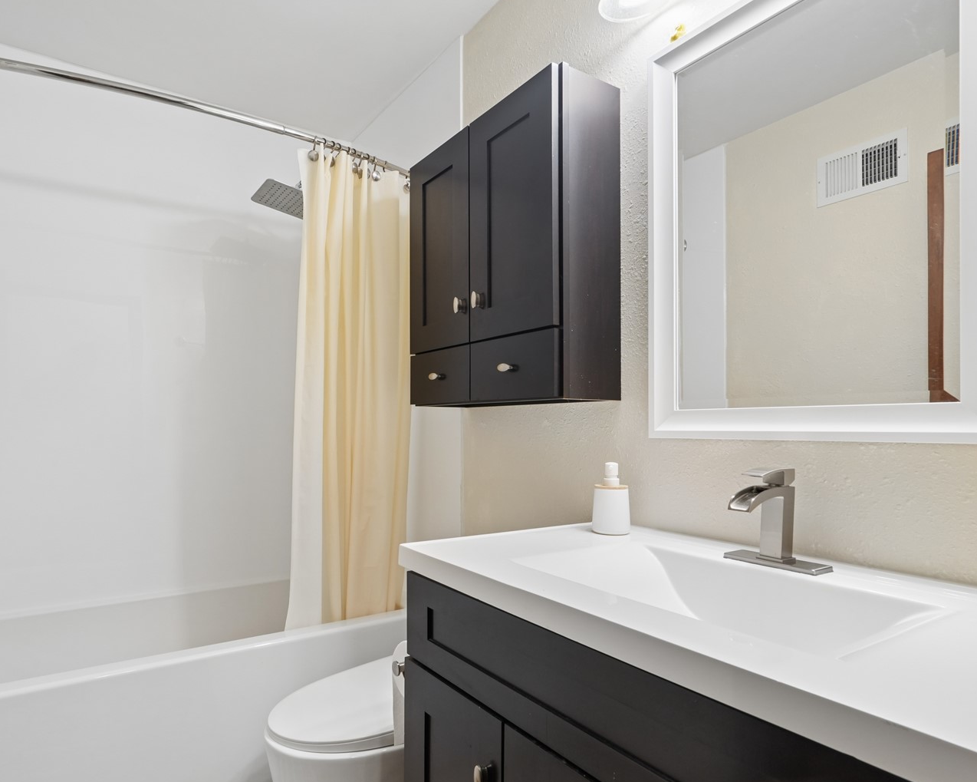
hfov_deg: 80.0
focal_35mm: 20
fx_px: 578
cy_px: 428
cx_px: 429
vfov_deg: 67.9
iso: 640
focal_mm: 16
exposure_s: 1/15
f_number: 10
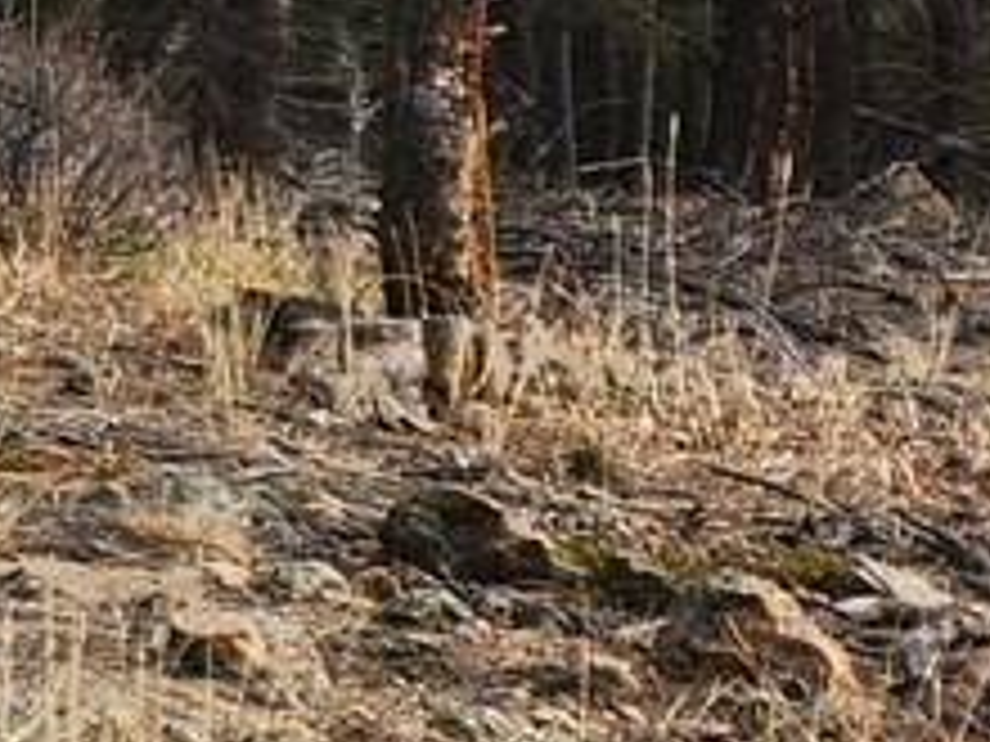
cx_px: -2498
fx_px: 4776
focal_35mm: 167
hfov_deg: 8.5
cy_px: 247
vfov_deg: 8.9
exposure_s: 1/788
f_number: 1.8
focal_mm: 5.4
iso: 20
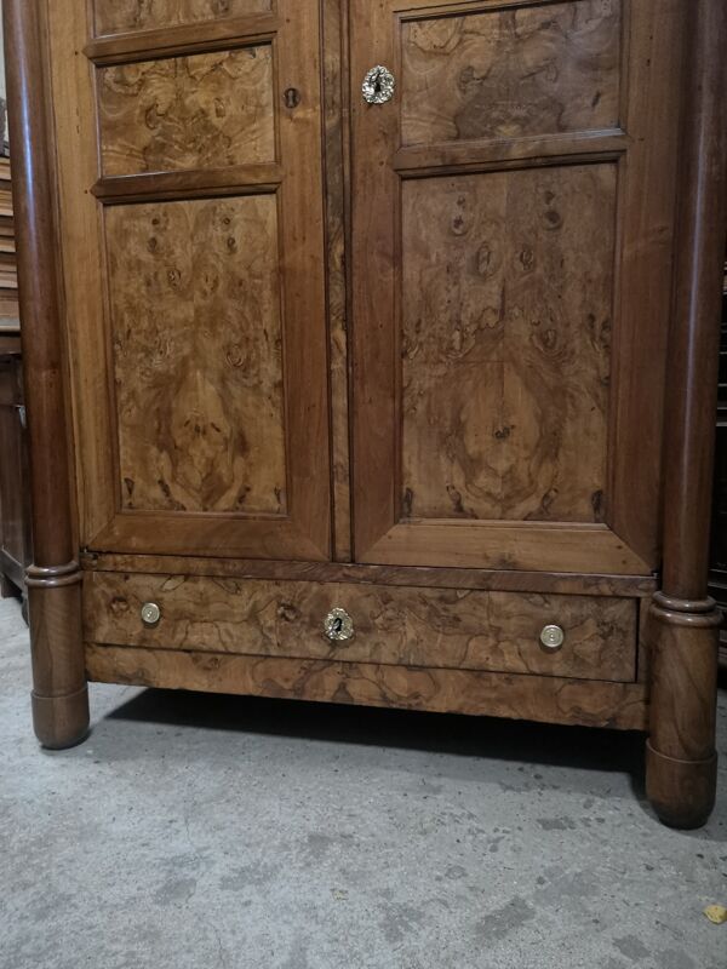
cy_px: 484
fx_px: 756
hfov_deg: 51.4
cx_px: 364
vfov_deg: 65.3
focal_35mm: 27
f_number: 1.8
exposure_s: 1/5
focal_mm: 5.58
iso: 800
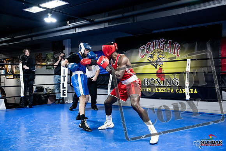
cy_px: 76
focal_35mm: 35
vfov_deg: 37.9
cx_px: 113
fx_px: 220
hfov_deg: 54.4
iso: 8000
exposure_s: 1/1000
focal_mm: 35
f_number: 2.8
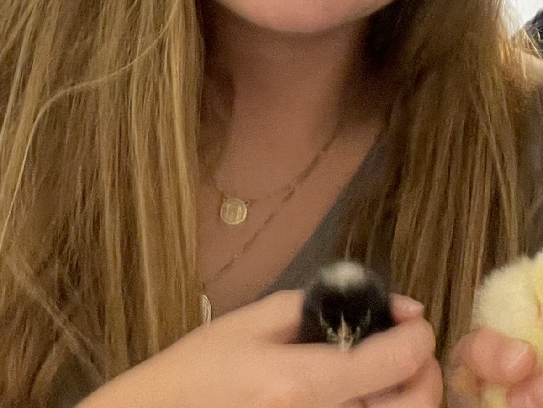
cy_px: -32
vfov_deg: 18.3
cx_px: 245
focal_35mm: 78
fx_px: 1224
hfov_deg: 25.0
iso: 400
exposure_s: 1/30
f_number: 2.2
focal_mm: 2.71
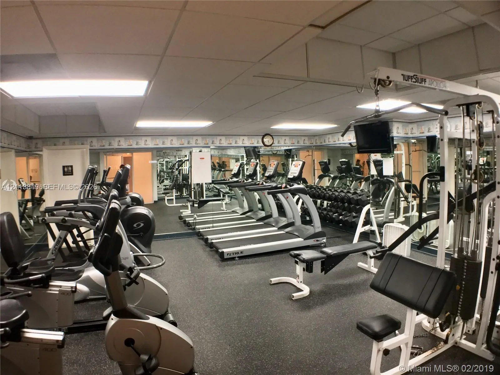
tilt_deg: -3.4
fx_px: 419
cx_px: 250
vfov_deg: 48.2
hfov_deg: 61.7
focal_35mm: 29
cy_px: 188
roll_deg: +0.8
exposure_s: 1/30
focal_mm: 4.15
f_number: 2.2
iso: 200
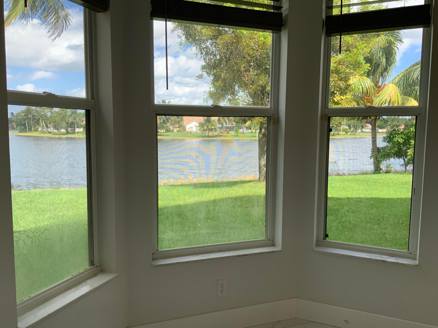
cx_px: 219
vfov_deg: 48.2
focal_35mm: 29
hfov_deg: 61.7
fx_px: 367
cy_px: 164
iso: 16
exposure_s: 1/574
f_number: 1.8
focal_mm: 3
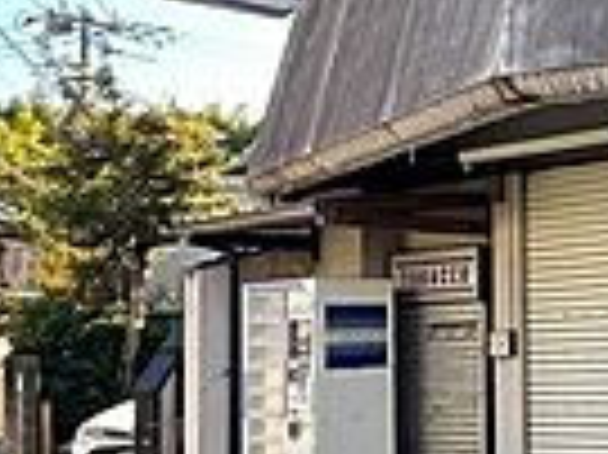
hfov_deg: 24.4
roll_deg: +2.6
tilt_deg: +6.2
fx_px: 1035
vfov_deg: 24.7
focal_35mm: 59
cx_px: 941
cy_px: 270
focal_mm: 2.22
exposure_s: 1/196
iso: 40
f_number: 2.2
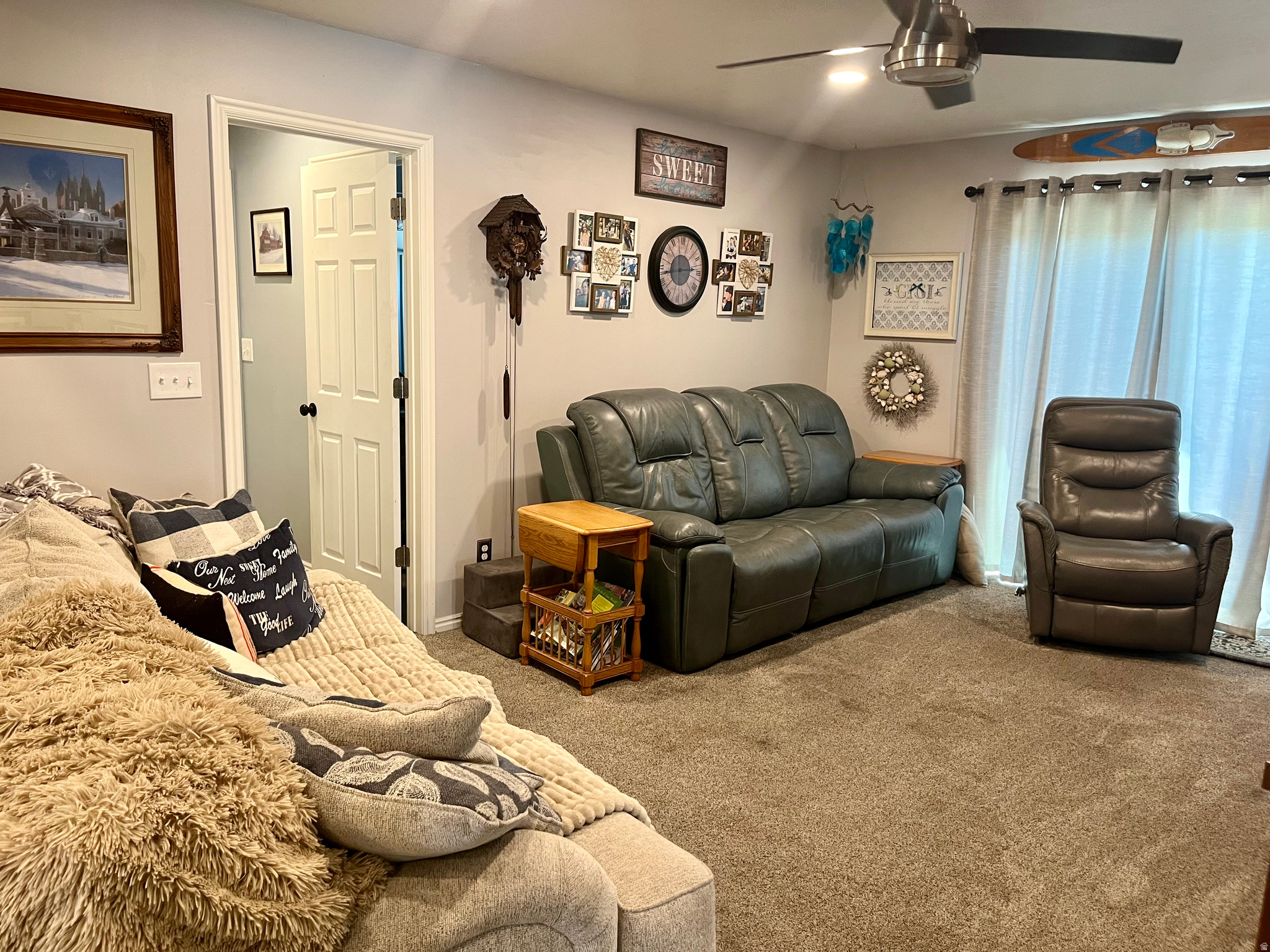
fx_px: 954
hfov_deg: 67.3
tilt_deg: -10.3
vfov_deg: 53.1
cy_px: 476
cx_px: 635
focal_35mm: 26
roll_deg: -1.8
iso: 160
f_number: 1.6
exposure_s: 1/60
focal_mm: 5.1
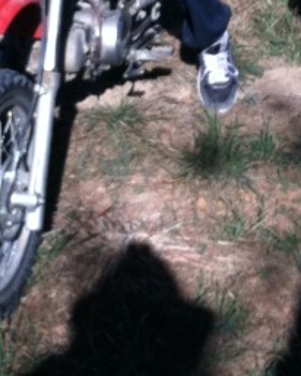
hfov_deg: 10.9
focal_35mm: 142
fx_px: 1579
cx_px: 183
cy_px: -191
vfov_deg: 12.8
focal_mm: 3.85
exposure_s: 1/1000
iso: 80
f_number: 2.8
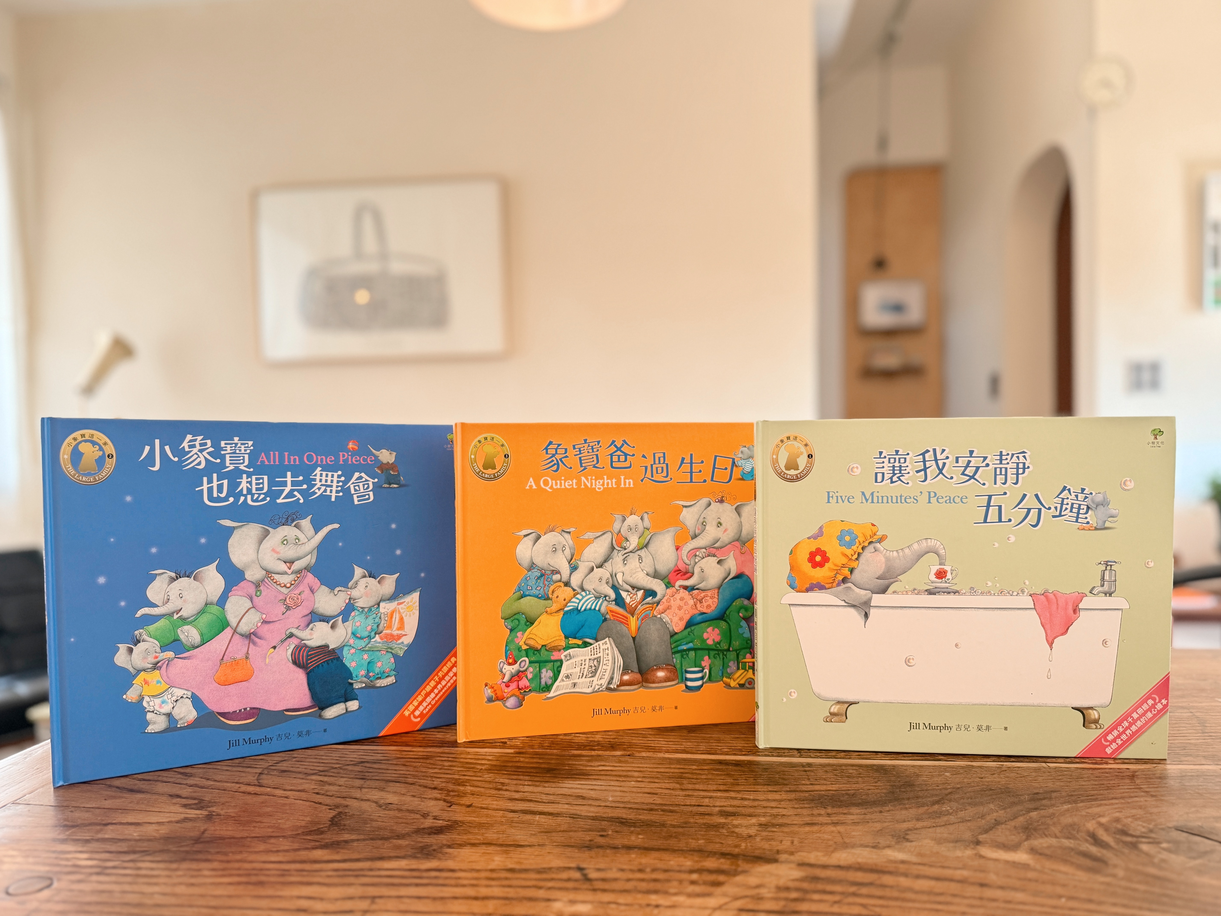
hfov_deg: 71.6
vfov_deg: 56.8
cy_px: 458
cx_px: 610
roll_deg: +0.8
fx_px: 847
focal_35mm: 24
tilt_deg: -0.1
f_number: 1.78
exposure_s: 1/60
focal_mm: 6.76
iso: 200
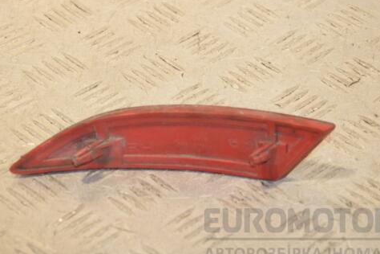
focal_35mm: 152
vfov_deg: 9.0
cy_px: 113
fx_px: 1604
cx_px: 189
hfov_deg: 13.5
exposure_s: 1/200
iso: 800
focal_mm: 80
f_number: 7.1
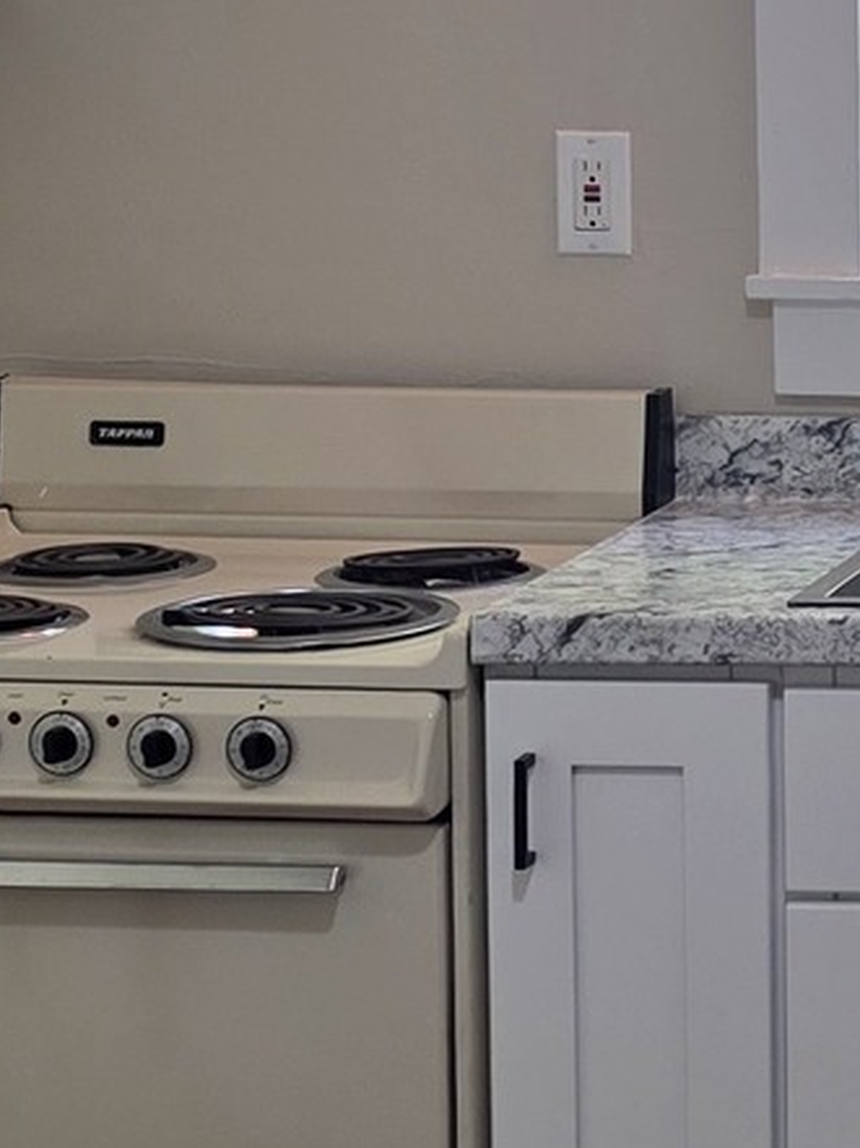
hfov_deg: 11.8
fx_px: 3979
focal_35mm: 120
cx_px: 1258
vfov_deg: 16.4
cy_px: 306
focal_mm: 6.25
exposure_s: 1/120
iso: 80
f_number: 1.7
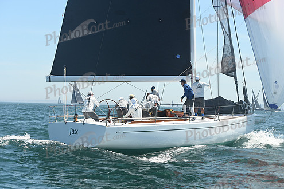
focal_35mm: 82
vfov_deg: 16.6
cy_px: 106
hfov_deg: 24.8
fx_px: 647
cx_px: 155
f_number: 6.3
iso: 320
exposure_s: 1/1250
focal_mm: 70
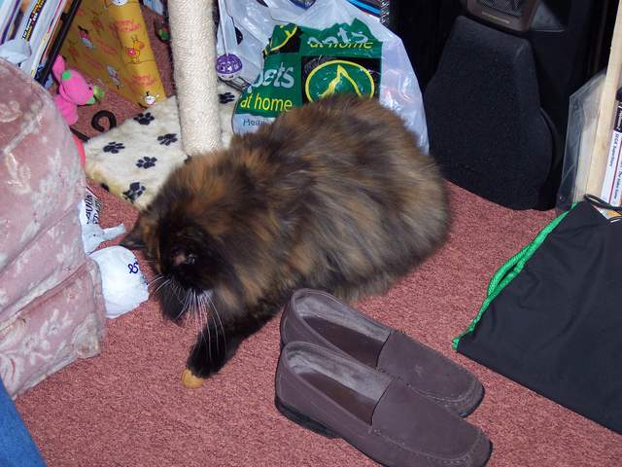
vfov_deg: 23.3
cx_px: 311
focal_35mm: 63
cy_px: 234
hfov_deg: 30.7
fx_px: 1132
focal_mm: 13.3
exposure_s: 1/45
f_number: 3.4
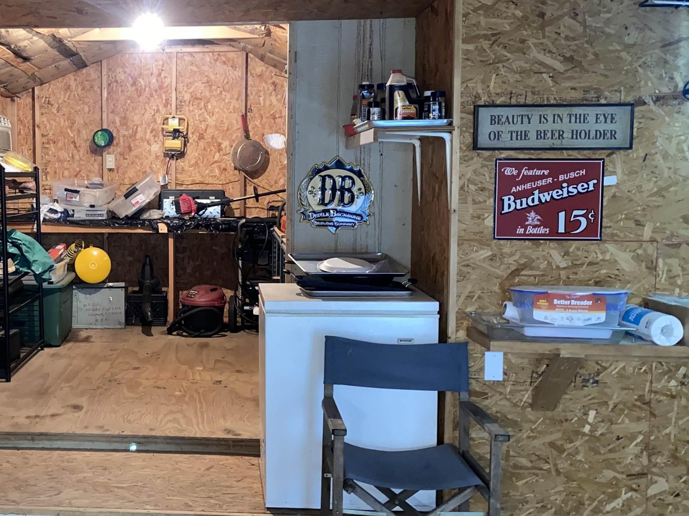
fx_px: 896
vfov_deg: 32.2
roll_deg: -0.6
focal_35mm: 45
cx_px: 144
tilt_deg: -2.9
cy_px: 243
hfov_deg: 40.5
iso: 160
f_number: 1.8
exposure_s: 1/4
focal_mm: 4.25
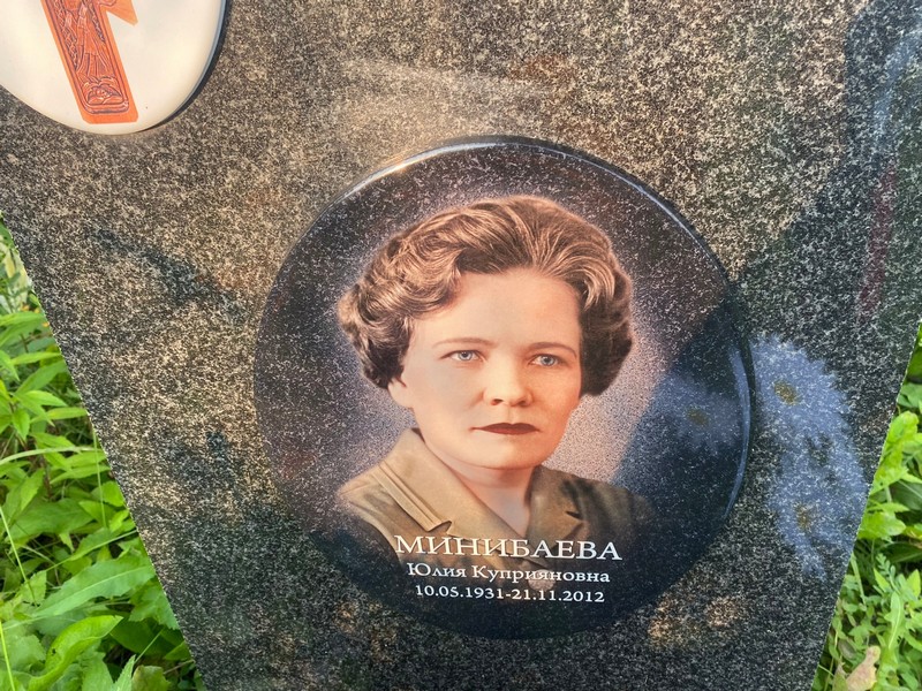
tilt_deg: -33.3
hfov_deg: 67.3
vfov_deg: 53.1
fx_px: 693
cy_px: 346
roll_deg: +4.2
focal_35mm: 26
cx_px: 461
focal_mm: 4.25
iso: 32
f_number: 1.8
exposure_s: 1/152
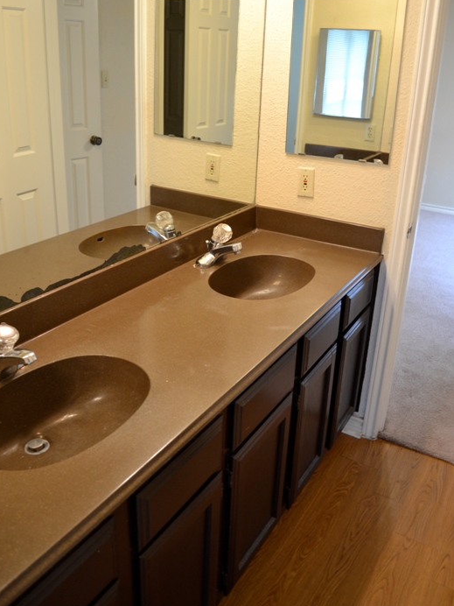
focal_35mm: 30
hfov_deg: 46.8
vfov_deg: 59.7
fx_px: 525
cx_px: 223
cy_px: 257
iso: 400
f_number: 3.5
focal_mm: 18
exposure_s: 1/20
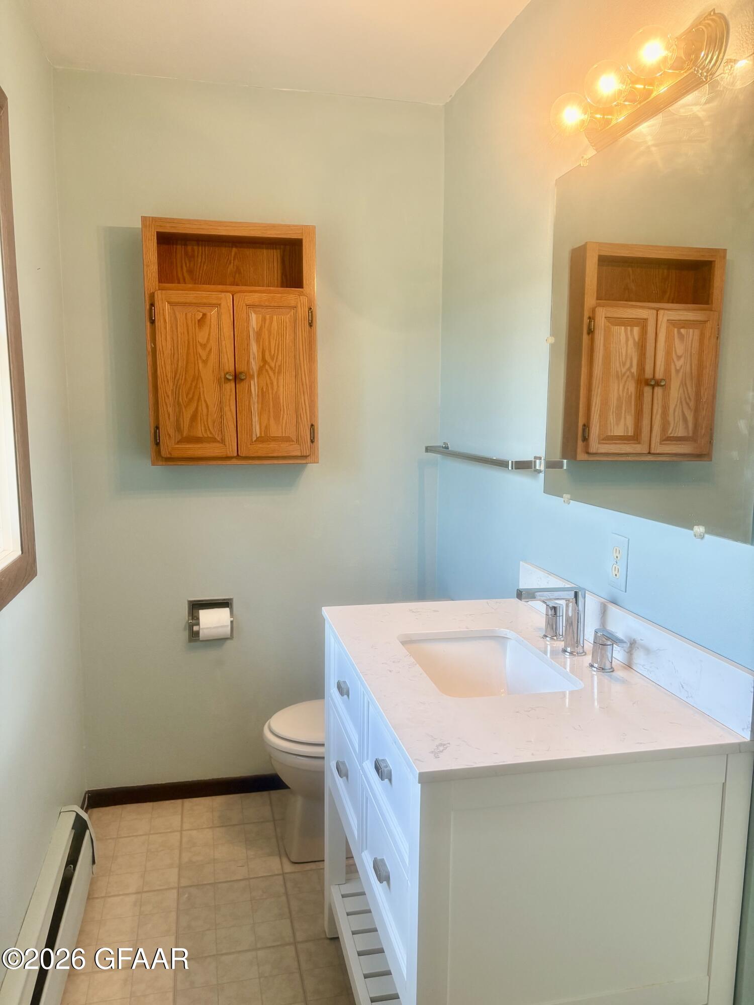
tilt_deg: -6.1
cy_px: 502
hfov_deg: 53.1
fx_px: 755
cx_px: 377
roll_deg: +0.3
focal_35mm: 26
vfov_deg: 67.3
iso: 100
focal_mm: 5.96
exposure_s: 1/120
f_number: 1.6
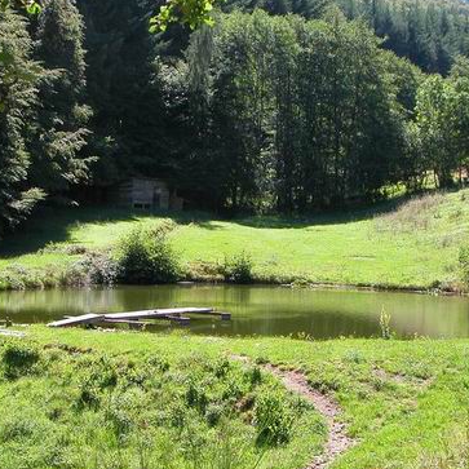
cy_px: 199
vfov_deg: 22.2
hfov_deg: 22.2
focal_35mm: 78
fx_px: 1196
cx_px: 211
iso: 100
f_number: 4.8
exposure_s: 1/146
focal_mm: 12.7
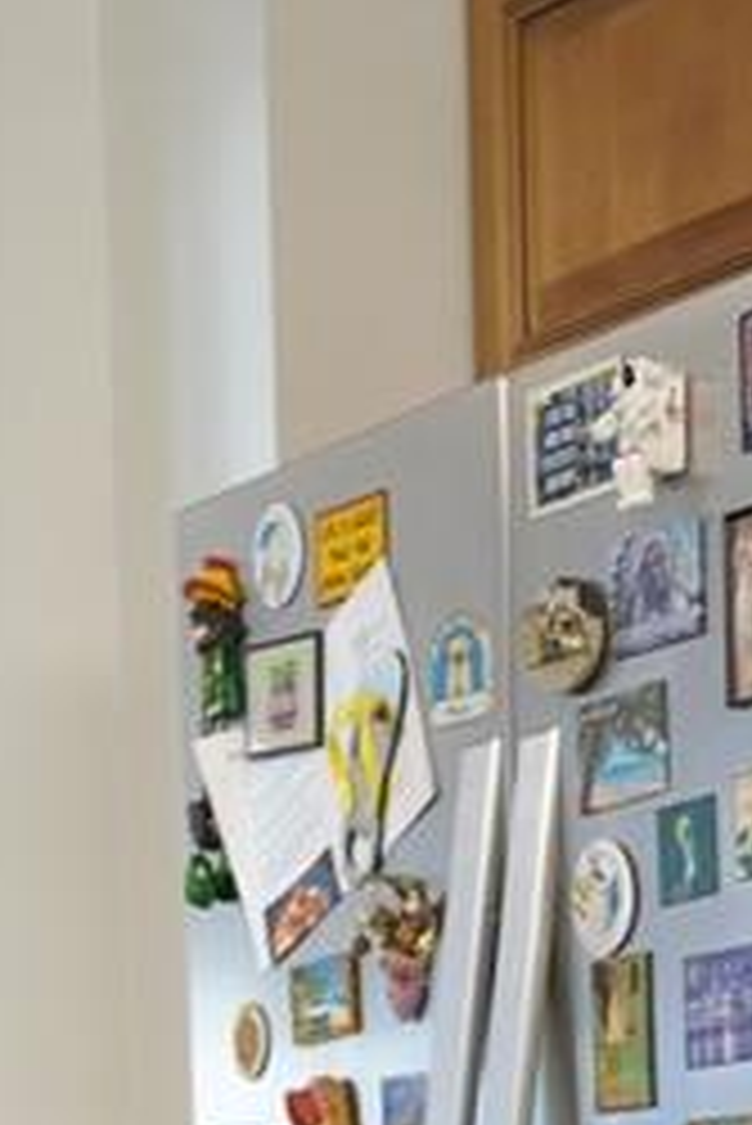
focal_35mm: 115
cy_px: 2187
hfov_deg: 11.7
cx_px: 903
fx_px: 3598
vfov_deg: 14.9
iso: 800
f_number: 2.8
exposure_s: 1/40
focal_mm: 24
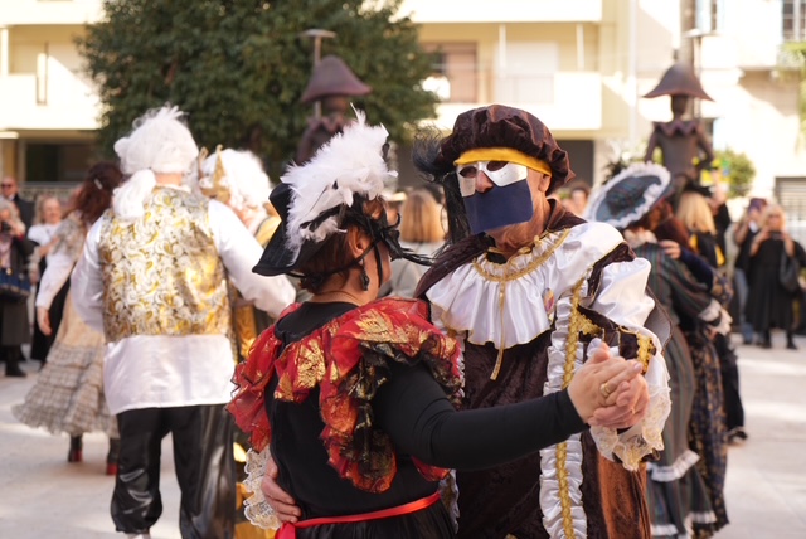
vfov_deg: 21.3
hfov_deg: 31.4
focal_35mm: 64
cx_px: 403
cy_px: 270
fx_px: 1434
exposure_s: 1/250
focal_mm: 64
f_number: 4
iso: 160
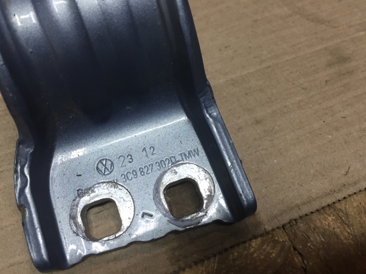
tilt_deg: -61.4
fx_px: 307
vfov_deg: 48.2
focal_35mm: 29
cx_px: 183
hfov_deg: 61.7
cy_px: 137
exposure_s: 1/33
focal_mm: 4.15
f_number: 2.2
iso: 32
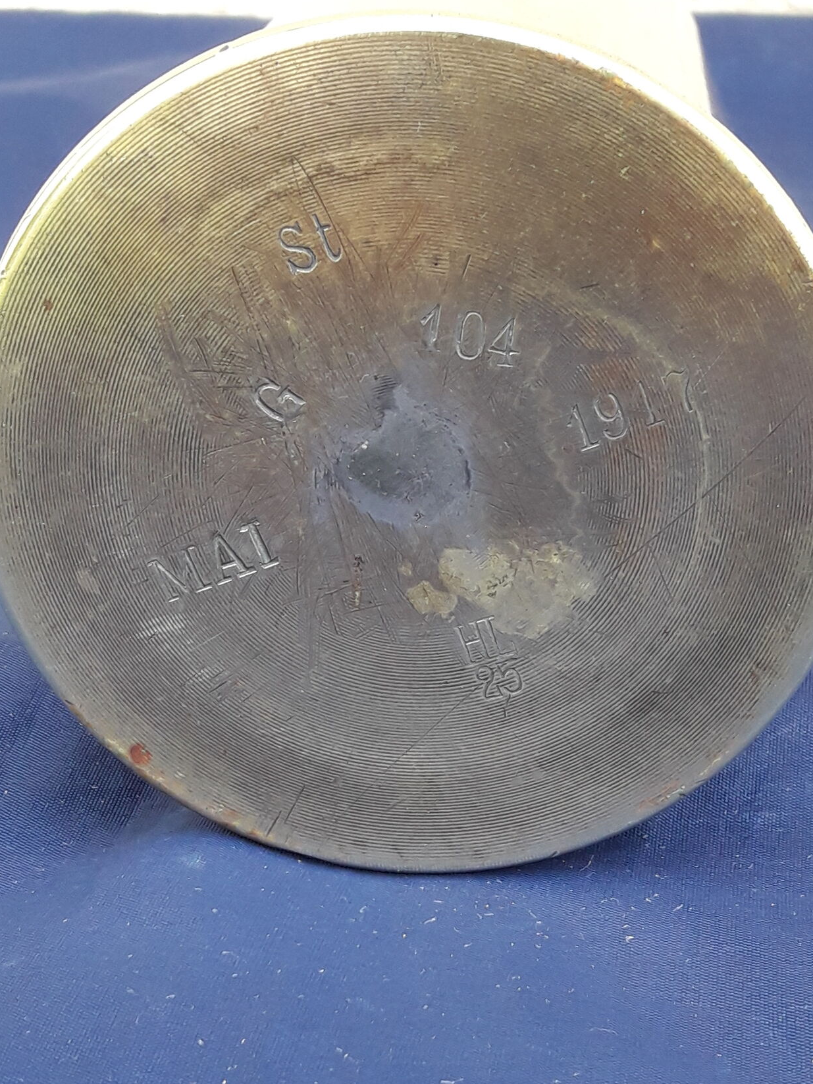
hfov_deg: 41.8
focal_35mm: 34
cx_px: 417
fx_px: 1065
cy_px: 502
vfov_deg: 53.9
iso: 64
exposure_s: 1/100
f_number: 1.9
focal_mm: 3.7
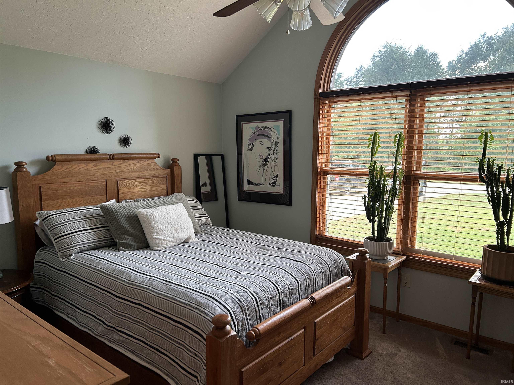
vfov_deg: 53.1
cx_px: 257
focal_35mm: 26
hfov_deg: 67.3
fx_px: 386
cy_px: 192
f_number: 1.5
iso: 125
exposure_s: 1/65
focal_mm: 5.7
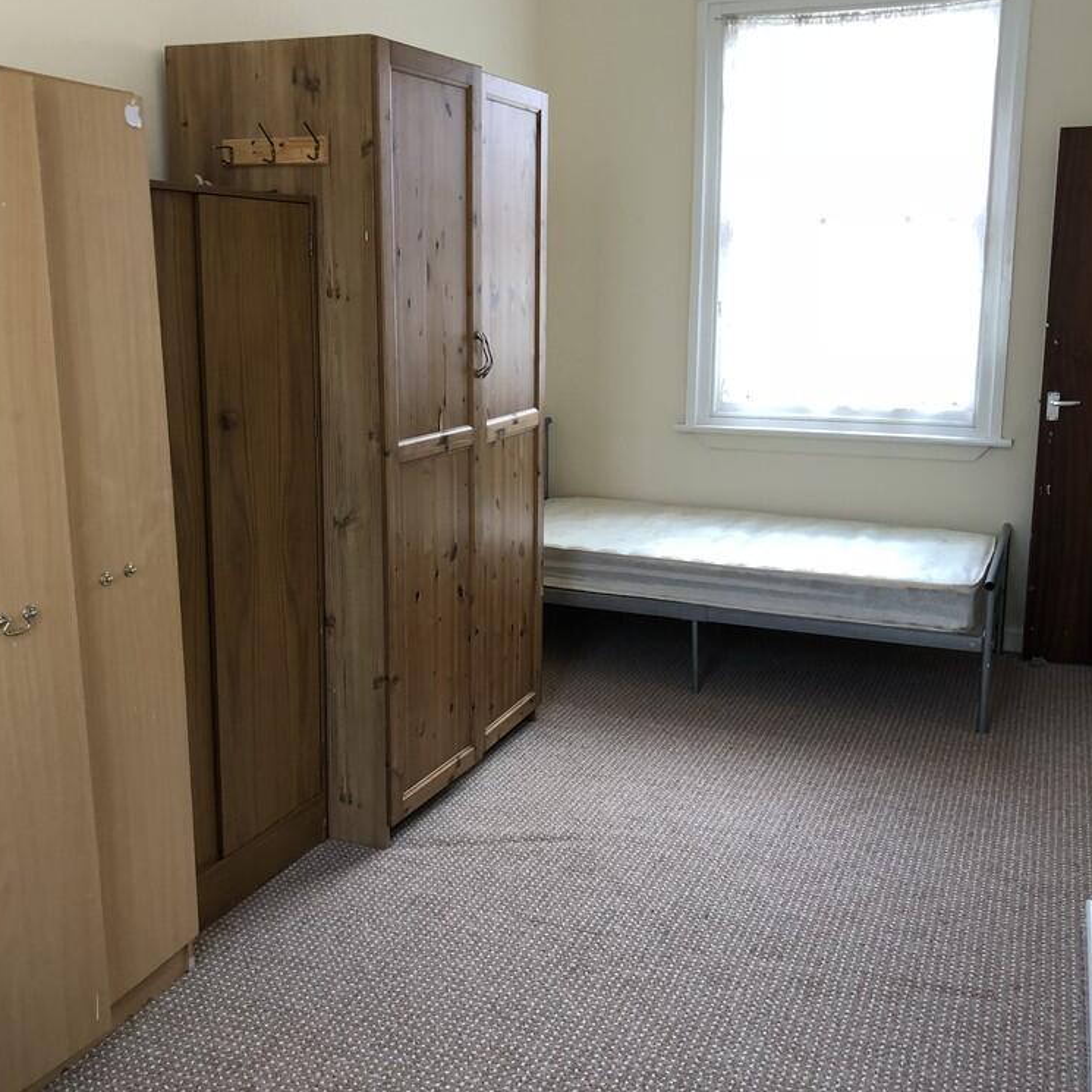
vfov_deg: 48.4
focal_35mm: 34
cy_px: 531
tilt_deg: -9.6
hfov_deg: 48.4
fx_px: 1213
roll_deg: -1.4
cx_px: 570
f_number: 1.8
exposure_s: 1/30
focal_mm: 4
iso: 32
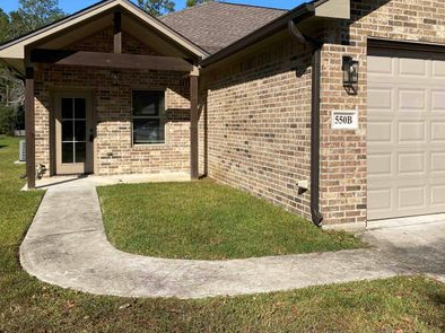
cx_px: 276
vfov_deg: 42.8
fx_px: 424
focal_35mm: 33
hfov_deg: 54.8
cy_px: 138
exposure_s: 1/3497
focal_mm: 4.25
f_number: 1.8
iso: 32
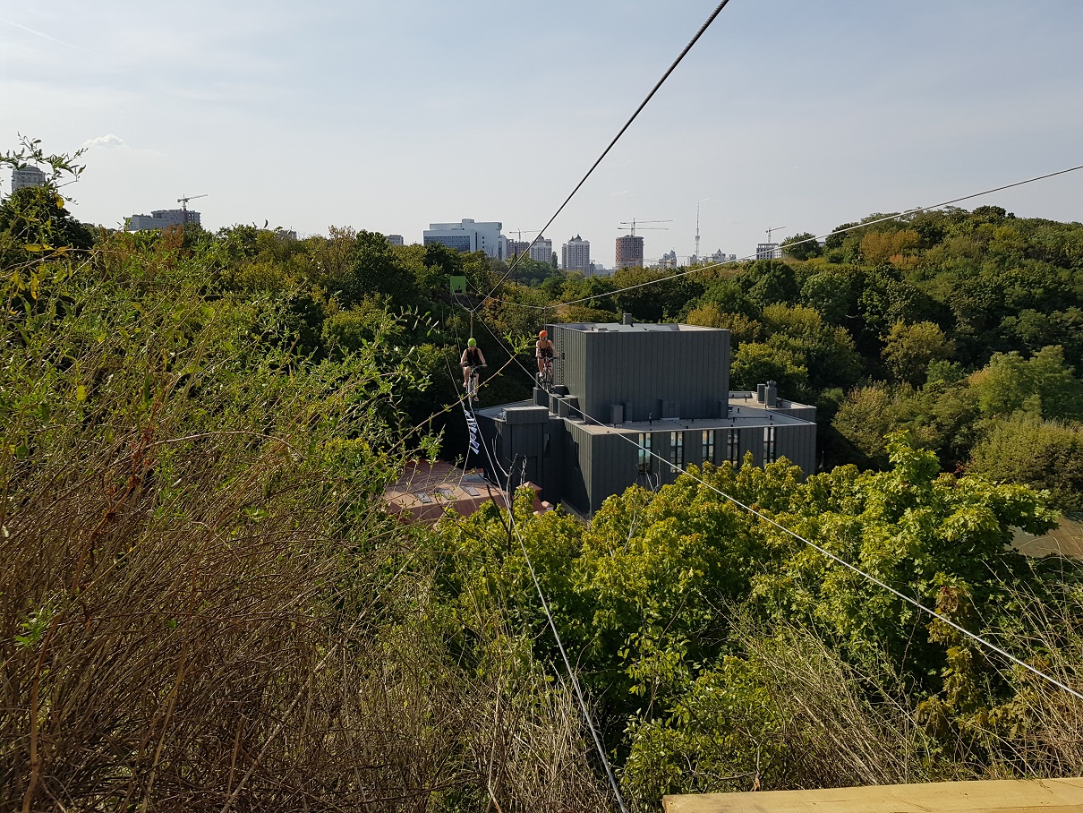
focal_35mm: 26
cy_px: 406
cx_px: 542
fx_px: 814
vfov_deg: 53.1
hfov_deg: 67.3
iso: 40
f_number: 1.7
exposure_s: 1/2928
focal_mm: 4.2
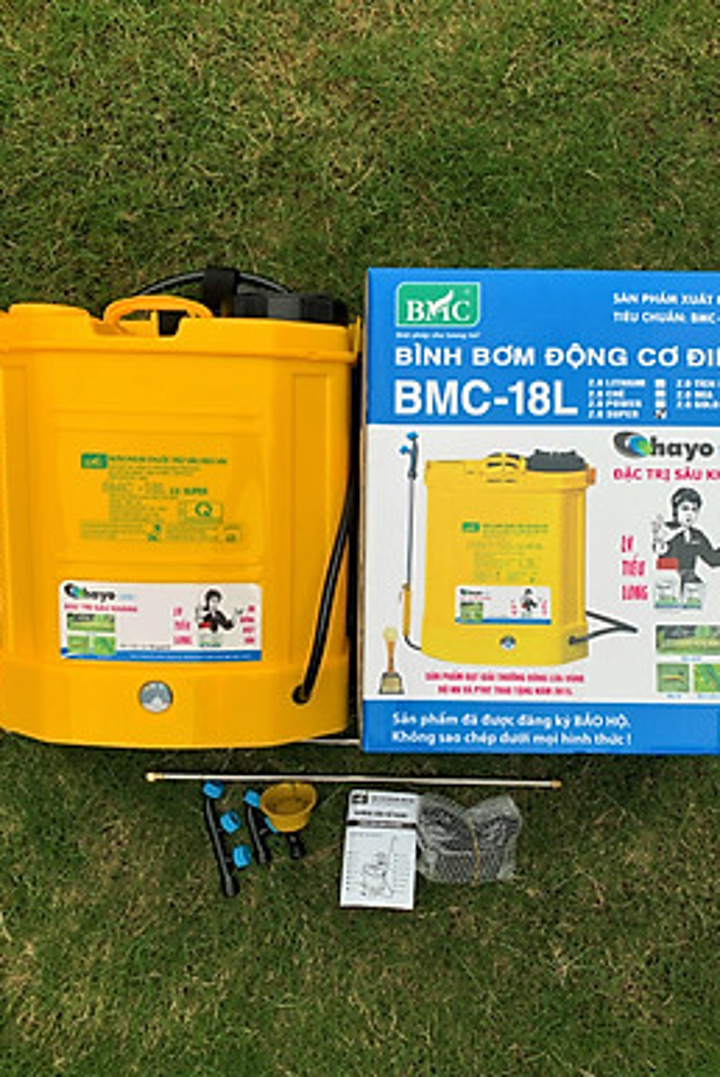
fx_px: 838
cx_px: 382
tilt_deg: -83.3
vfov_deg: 65.4
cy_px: 530
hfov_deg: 46.4
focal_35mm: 28
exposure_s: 1/249
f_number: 1.8
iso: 25
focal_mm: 4.25
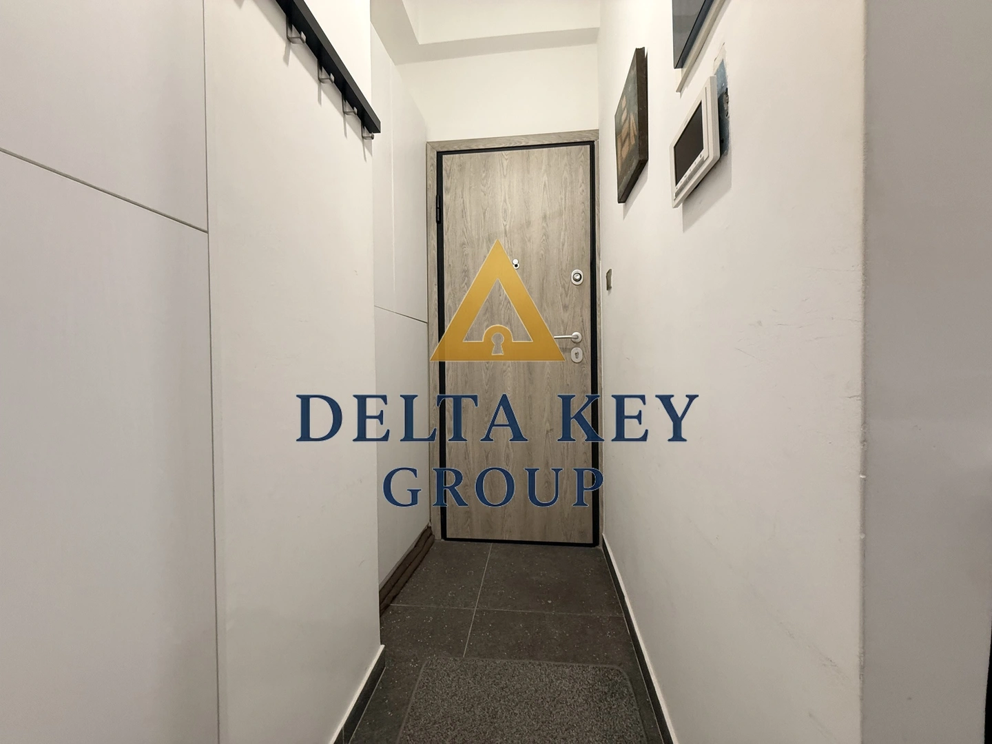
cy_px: 372
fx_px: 401
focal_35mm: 14
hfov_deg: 102.1
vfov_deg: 85.7
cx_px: 496
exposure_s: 1/50
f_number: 2.2
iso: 250
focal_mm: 2.22
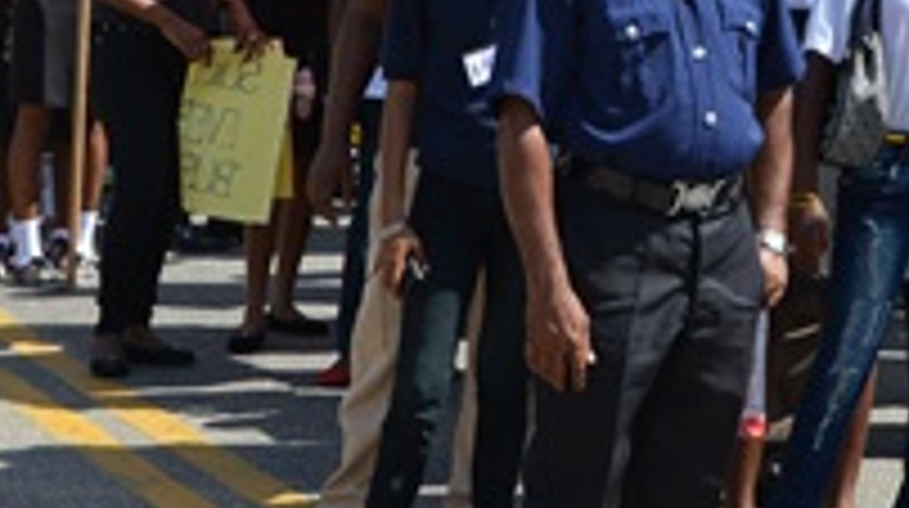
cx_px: 738
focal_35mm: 162
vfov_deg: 7.4
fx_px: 3900
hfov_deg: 13.2
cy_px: -205
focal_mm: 26
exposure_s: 1/320
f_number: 8
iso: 125
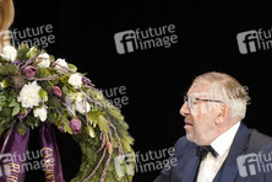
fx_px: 2266
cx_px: 113
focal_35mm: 300
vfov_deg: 4.6
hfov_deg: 6.9
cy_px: 132
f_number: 5.6
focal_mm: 148
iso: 3200
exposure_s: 1/320
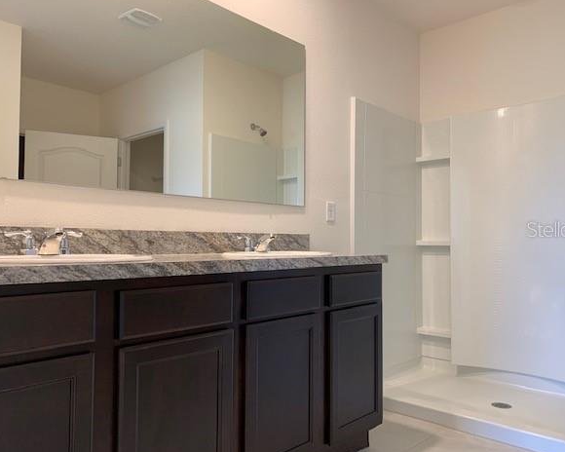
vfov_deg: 51.5
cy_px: 229
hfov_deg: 62.1
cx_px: 307
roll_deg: +0.9
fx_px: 468
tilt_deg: +2.1
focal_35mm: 28
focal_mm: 4.25
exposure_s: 1/60
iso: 100
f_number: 1.8
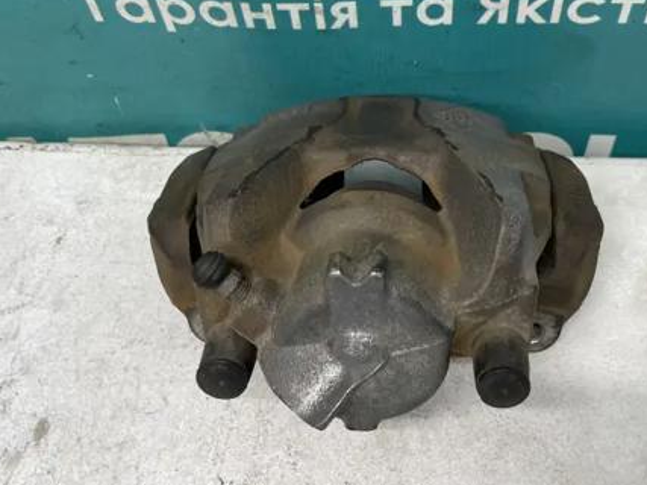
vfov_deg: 36.4
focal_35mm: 39
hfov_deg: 47.6
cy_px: 156
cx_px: 388
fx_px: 729
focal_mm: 4.2
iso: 125
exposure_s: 1/100
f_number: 1.6
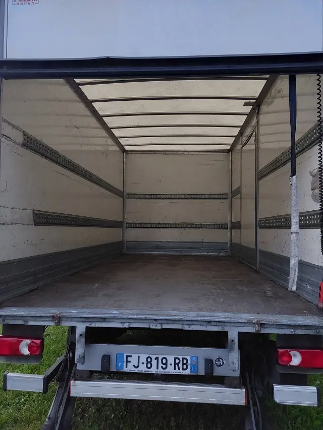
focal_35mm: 25
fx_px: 311
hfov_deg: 54.9
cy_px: 215
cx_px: 162
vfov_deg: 69.4
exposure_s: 1/25
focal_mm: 5.23
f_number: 1.8
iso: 1250
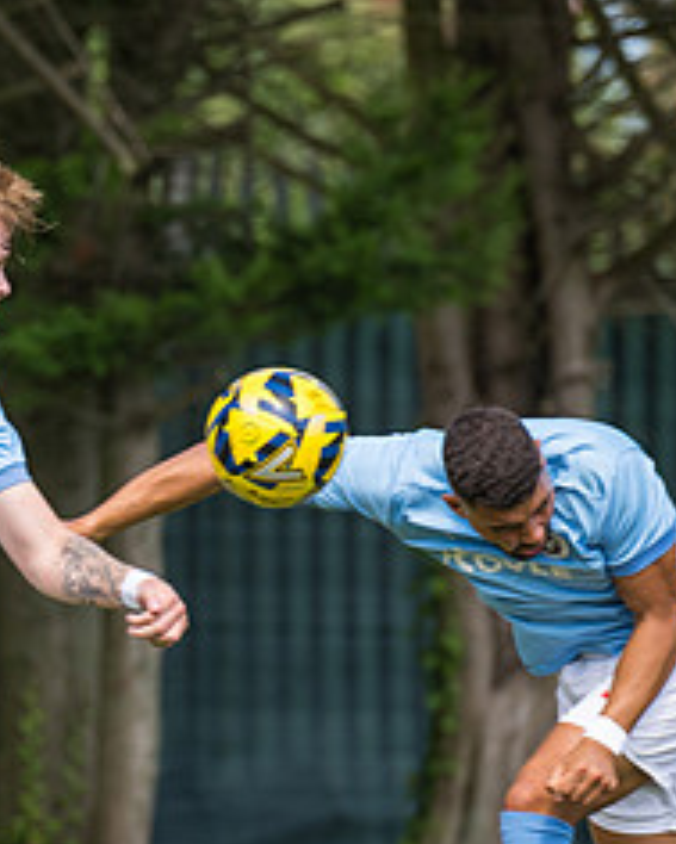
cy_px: 591
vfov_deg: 2.1
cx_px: -137
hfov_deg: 1.7
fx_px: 22918
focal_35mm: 917
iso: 125
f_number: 2.8
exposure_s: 1/1250
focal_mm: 200
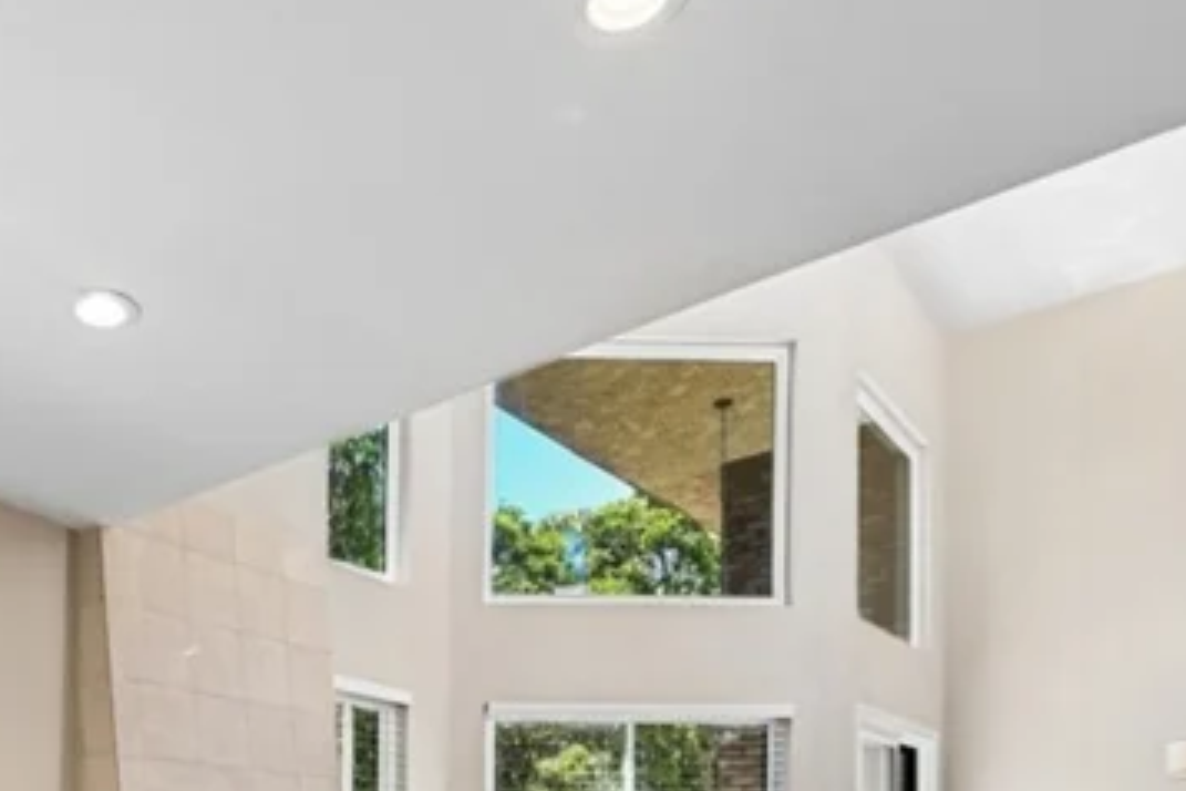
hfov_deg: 53.8
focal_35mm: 33
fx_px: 1087
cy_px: 901
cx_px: 257
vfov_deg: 33.9
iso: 250
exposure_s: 1/10
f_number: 8
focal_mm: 14
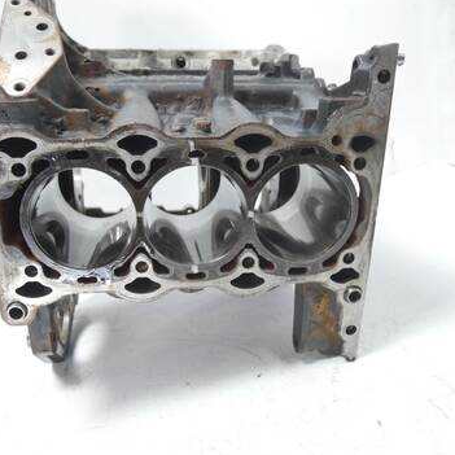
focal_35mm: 29
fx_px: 431
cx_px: 198
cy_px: 227
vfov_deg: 55.6
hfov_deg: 55.5
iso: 1250
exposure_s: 1/60
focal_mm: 12
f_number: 3.5
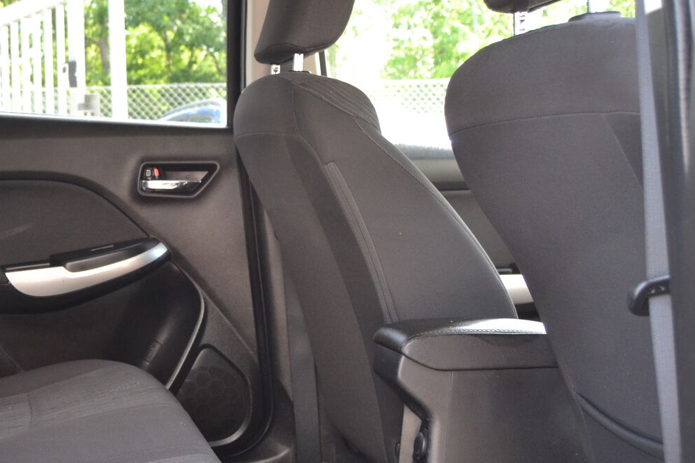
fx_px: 1004
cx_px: 119
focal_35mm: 52
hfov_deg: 36.6
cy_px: 324
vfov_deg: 25.8
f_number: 4.5
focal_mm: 18
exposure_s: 1/80
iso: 400
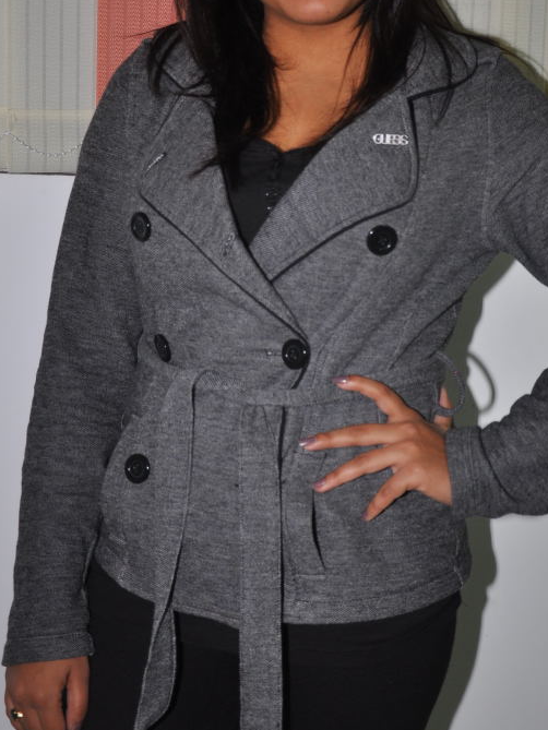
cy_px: 258
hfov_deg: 19.6
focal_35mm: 75
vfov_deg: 25.9
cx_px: 312
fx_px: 1583
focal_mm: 34
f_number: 5
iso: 400
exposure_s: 1/100
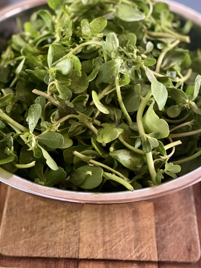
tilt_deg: -43.8
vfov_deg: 30.6
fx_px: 488
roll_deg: -0.4
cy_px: 106
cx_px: 95
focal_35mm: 63
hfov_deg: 23.3
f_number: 2
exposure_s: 1/18
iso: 400
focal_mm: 6
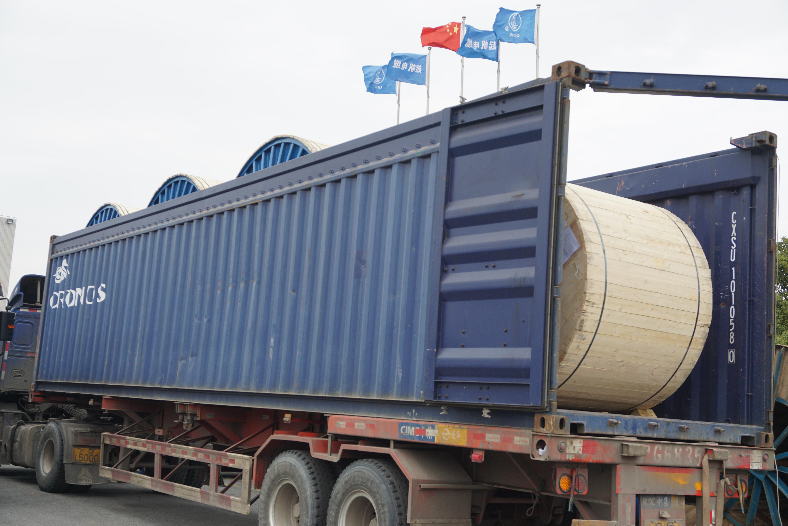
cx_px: 394
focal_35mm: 45
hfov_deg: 43.6
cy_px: 263
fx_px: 985
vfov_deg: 29.9
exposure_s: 1/100
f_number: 7.1
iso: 100
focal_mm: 30
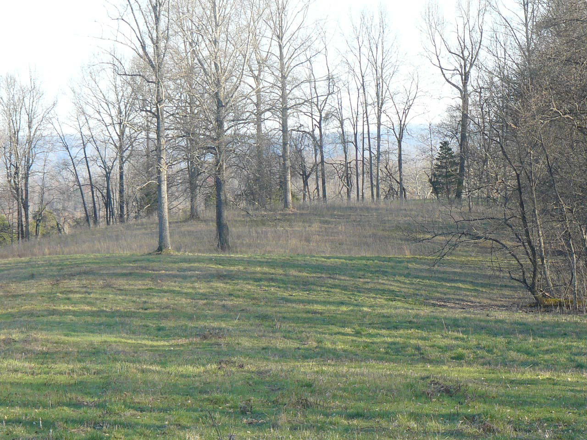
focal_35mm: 143
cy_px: 220
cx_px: 294
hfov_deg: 13.8
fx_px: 2425
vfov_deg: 10.4
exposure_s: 1/200
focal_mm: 15.8
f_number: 3.2
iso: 100
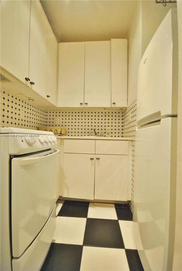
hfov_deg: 77.6
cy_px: 136
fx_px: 113
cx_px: 91
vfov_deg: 100.3
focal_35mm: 15
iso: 560
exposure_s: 1/30
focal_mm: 10
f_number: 4
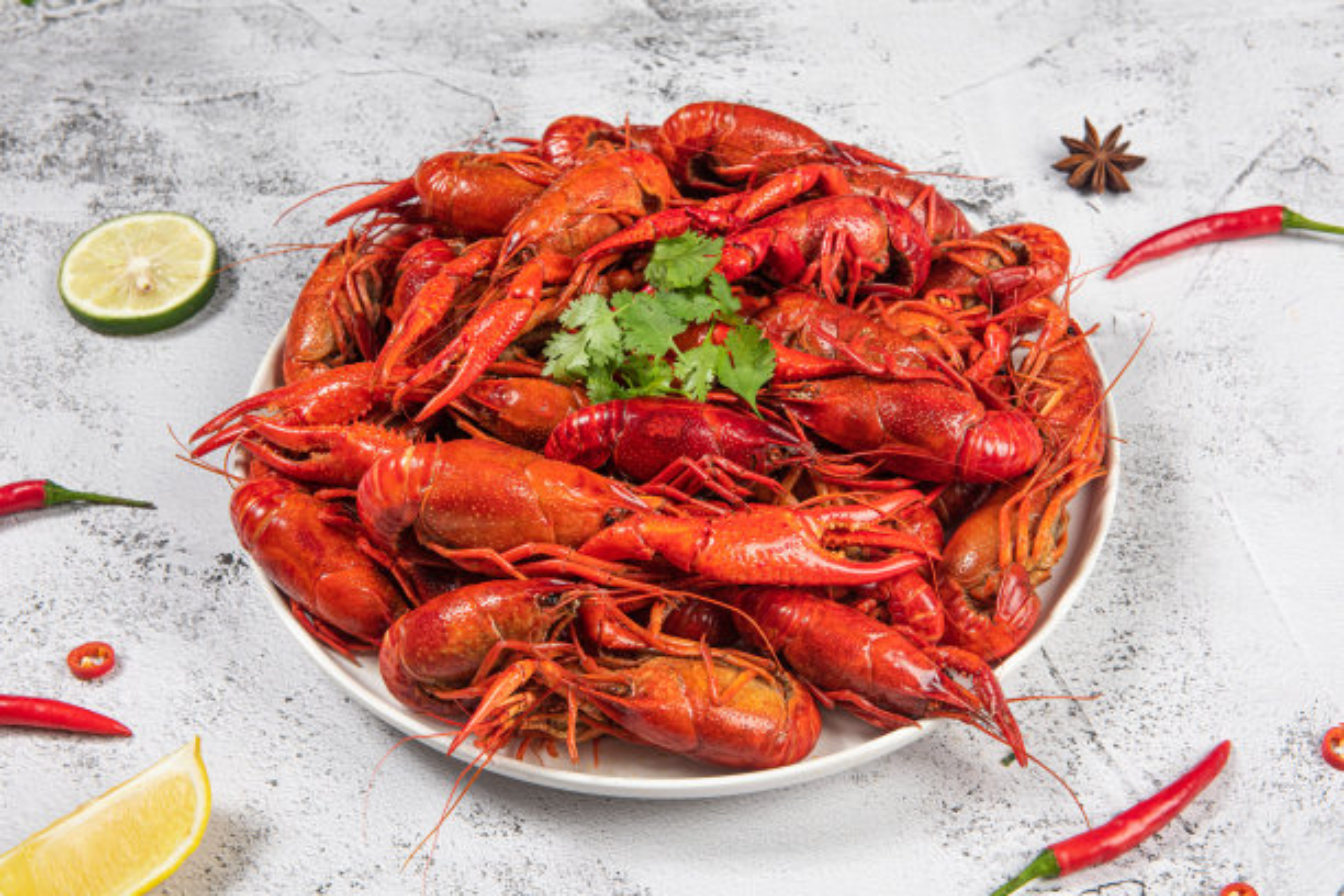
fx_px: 2464
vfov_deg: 20.6
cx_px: 672
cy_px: 448
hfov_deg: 30.5
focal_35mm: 66
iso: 100
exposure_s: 1/125
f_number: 13
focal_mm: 66
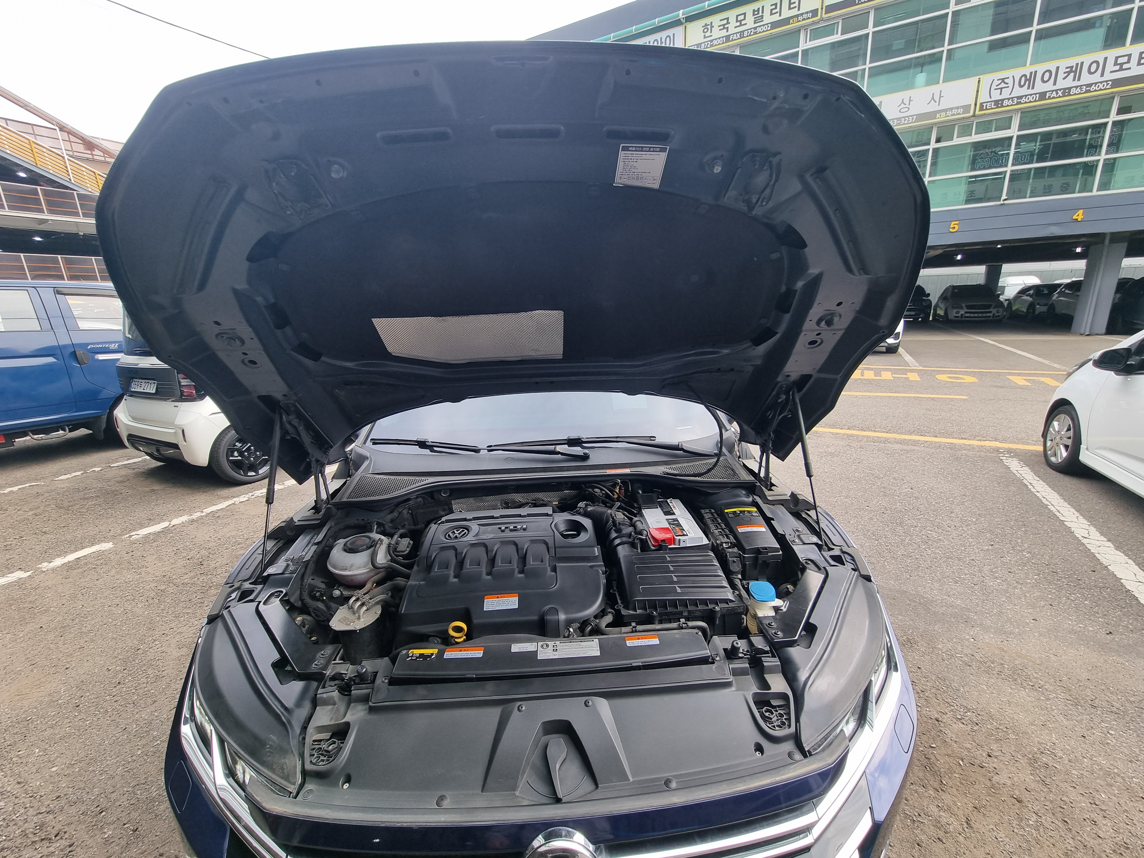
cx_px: 572
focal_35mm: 13
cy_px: 429
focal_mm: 2.2
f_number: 2.2
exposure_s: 1/322
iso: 50
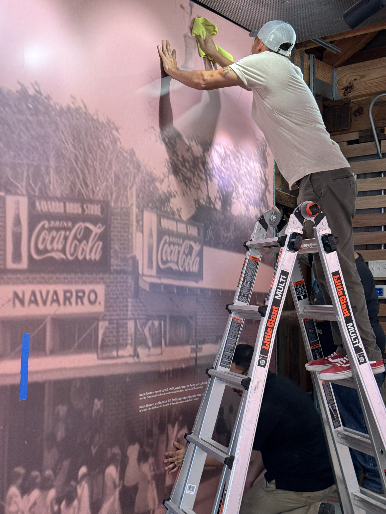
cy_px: 257
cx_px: 193
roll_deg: +0.5
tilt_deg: +2.8
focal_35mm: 48
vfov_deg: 39.7
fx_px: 714
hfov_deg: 30.3
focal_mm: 6.76
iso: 100
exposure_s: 1/120
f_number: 1.78
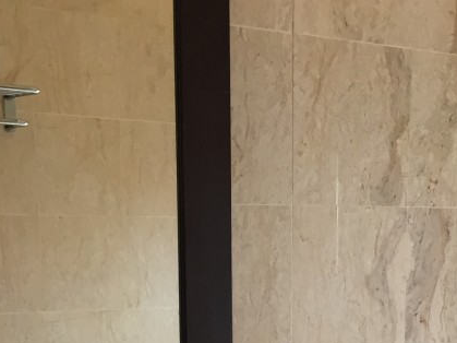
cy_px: 474
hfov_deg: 23.5
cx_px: 286
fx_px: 1095
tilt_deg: -12.6
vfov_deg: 16.6
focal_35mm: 83
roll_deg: -0.3
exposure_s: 1/30
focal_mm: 4.15
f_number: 2.2
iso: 64
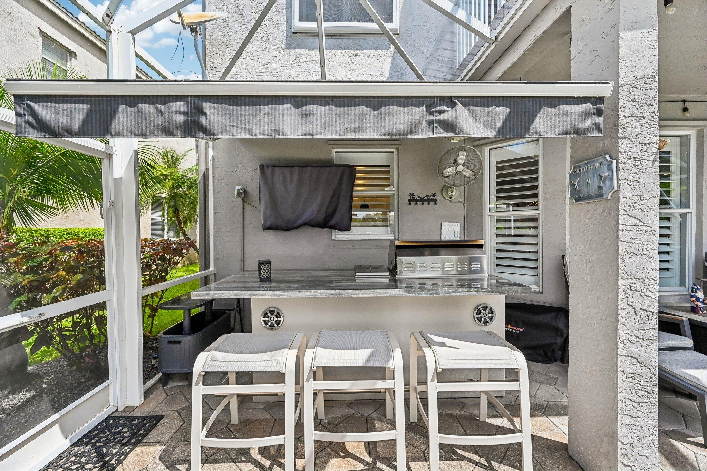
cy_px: 236
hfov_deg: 104.3
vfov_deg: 81.2
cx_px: 354
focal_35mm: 14
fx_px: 275
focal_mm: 14
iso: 2500
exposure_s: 1/1600
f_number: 8
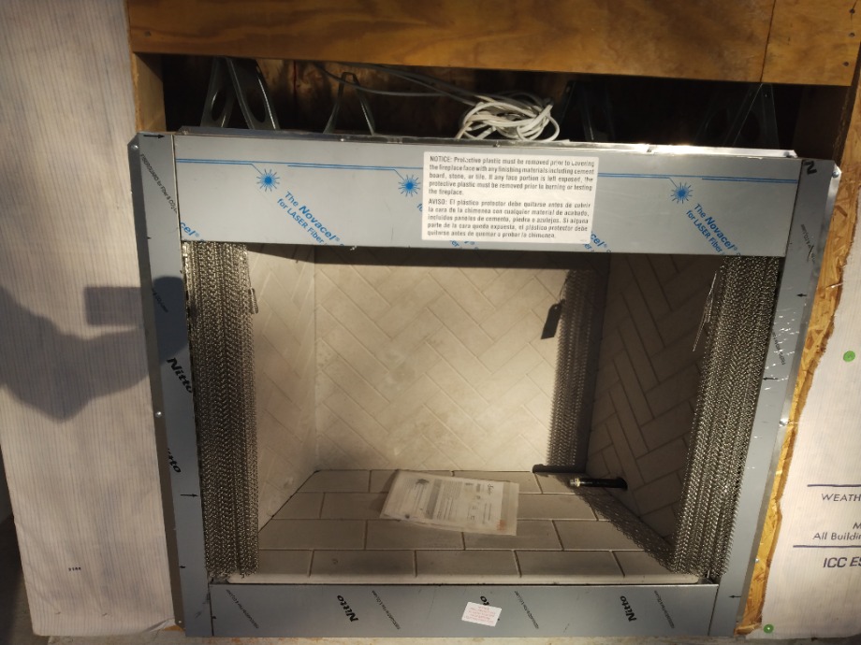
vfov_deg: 66.0
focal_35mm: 20
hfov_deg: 81.7
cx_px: 430
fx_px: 497
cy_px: 322
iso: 100
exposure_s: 1/628
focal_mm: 3.54
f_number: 2
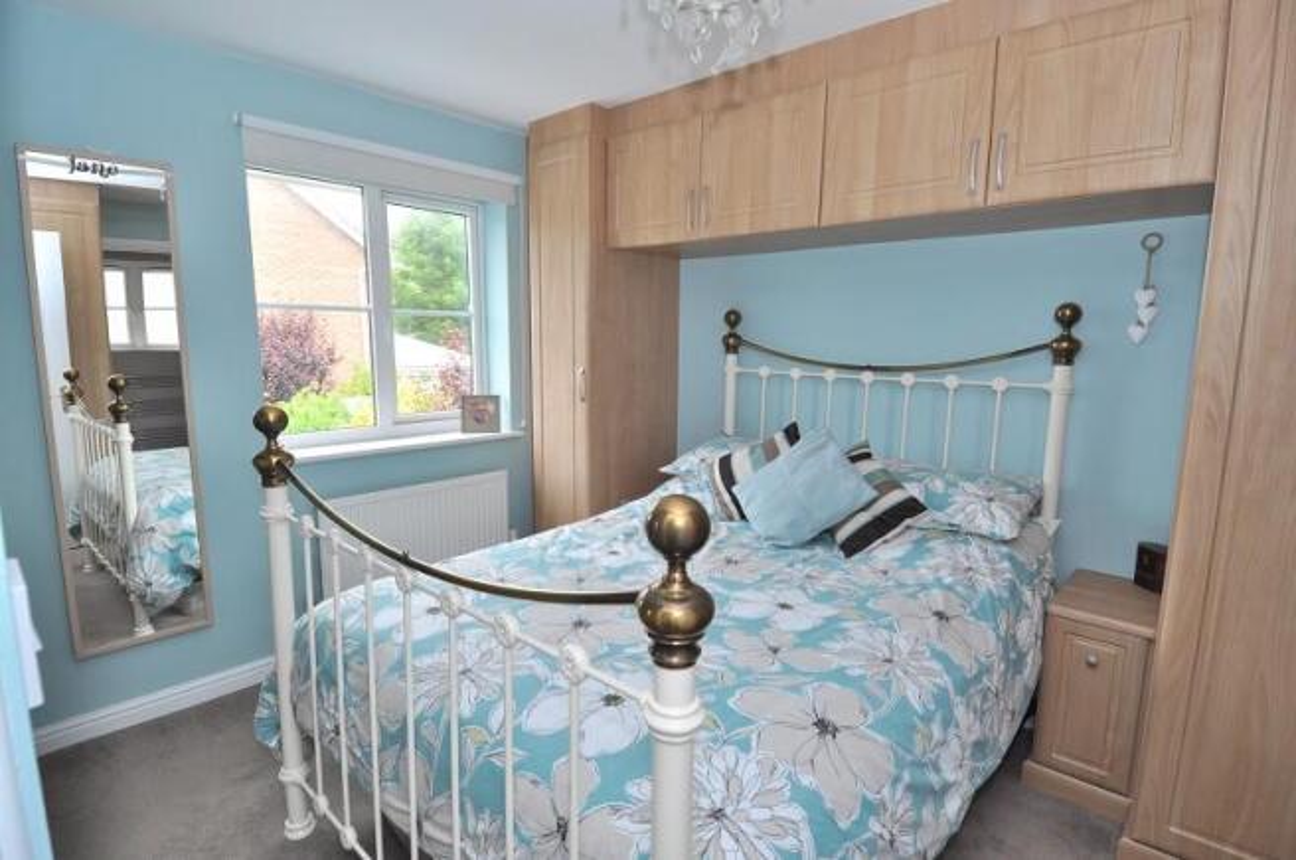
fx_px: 647
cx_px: 648
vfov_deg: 67.2
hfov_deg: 90.1
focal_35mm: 18
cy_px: 430
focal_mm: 12
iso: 400
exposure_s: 1/125
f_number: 5.6
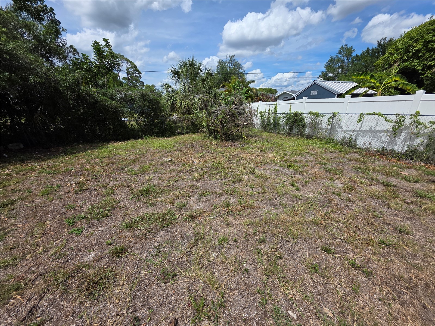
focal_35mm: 13
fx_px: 163
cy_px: 163
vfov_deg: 89.9
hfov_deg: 106.2
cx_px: 218
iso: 40
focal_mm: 2.2
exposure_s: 1/3042
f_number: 1.9
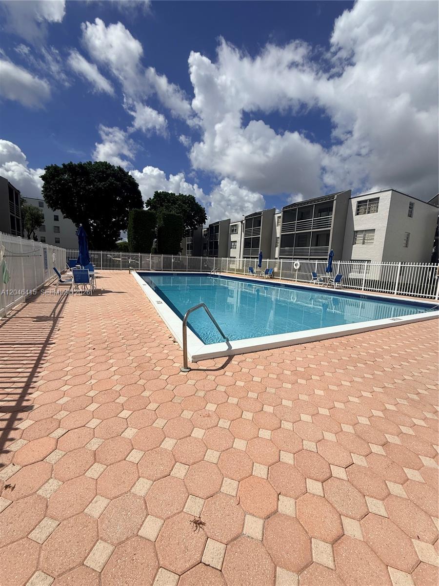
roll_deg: -3.5
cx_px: 220
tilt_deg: -7.3
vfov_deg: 102.1
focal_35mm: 14
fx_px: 237
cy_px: 293
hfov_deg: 85.7
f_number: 2.2
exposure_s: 1/6173
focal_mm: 2.22
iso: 50
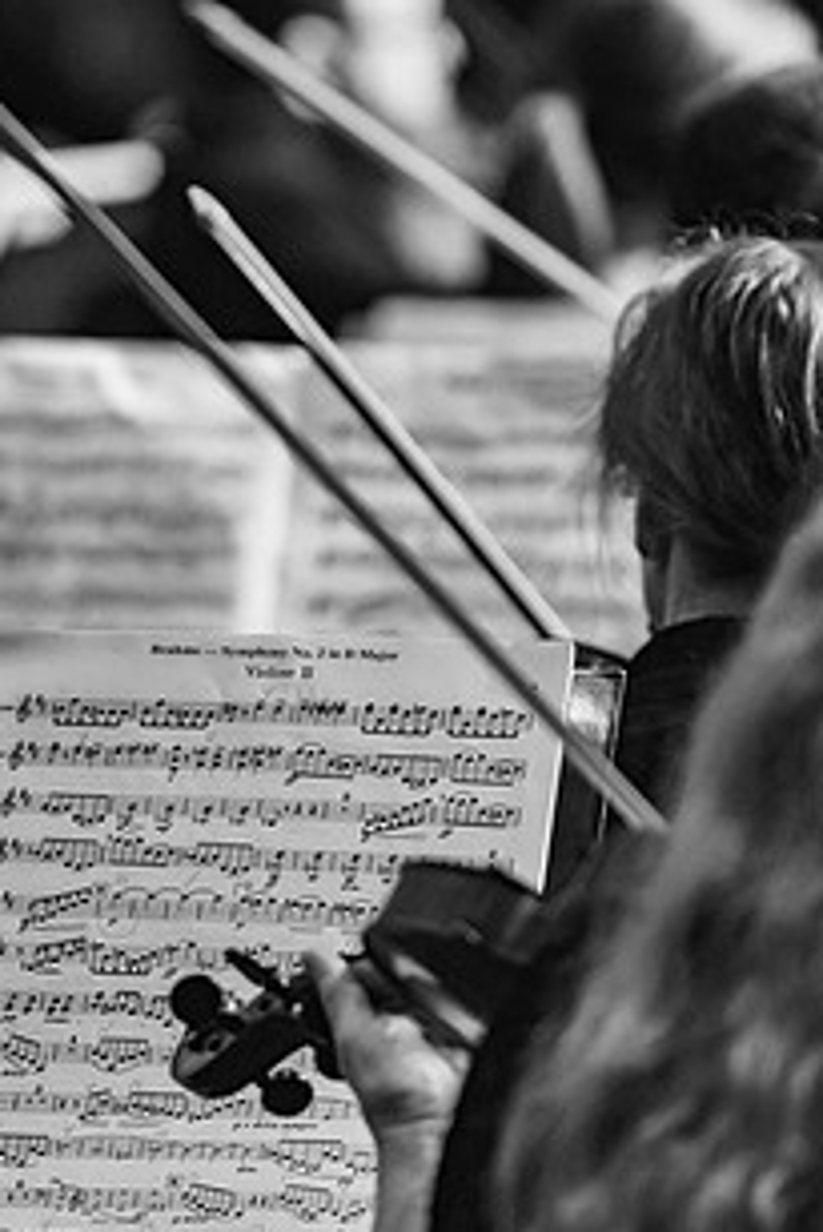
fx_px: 13563
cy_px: 662
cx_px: 265
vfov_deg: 5.2
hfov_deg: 3.5
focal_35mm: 396
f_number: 4
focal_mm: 270
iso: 5000
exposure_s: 1/250
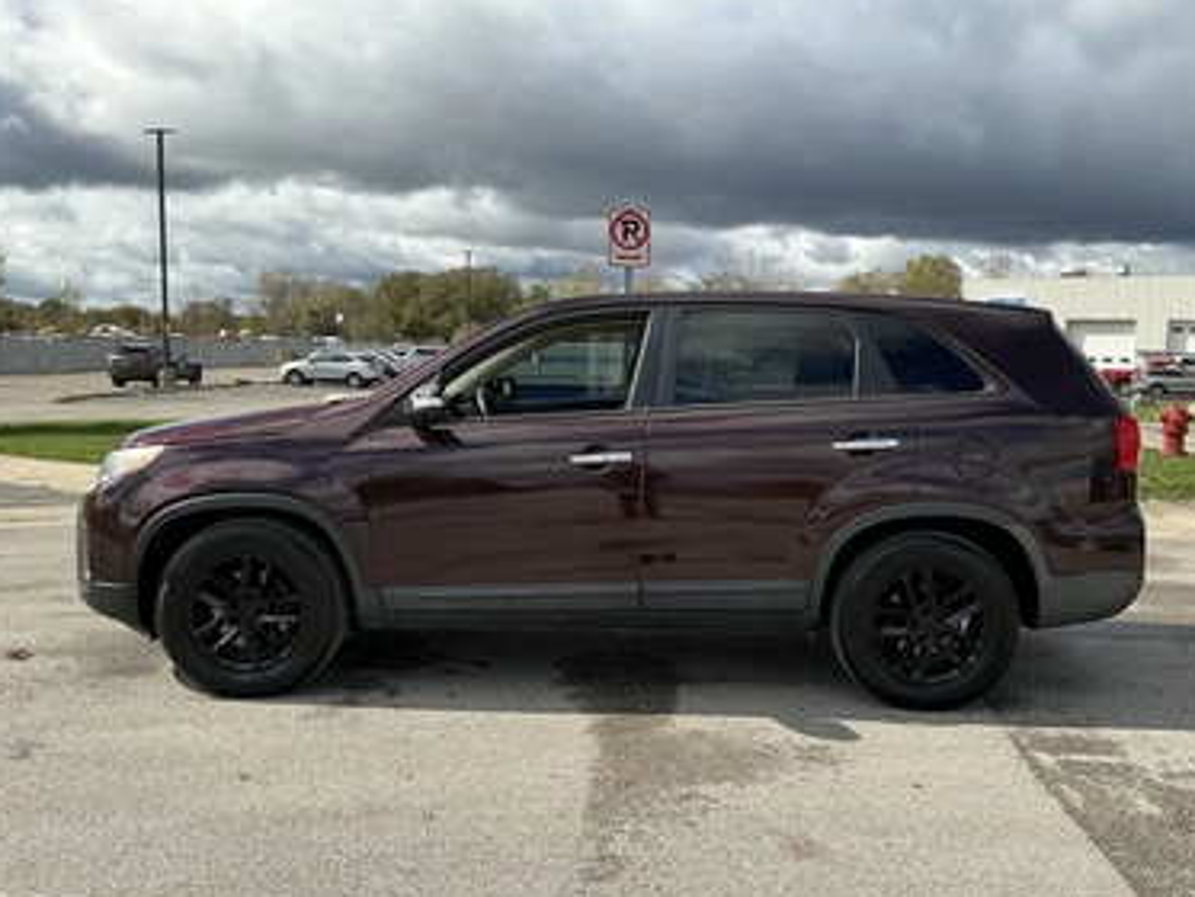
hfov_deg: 59.9
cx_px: 625
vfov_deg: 46.8
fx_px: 1036
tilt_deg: -5.1
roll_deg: +0.0
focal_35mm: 30
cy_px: 471
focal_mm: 3
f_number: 1.8
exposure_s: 1/1675
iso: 25
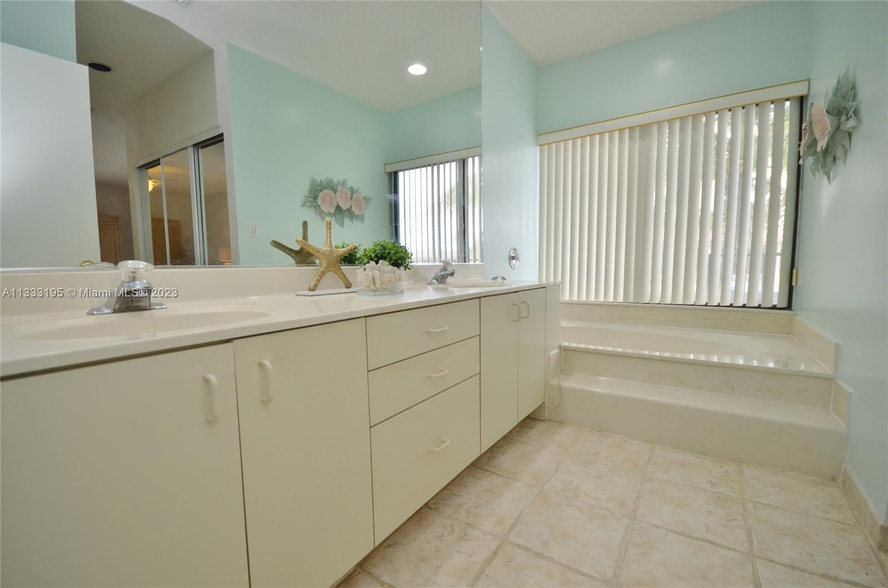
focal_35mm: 16
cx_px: 444
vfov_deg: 71.8
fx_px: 406
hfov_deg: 95.1
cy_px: 294
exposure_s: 1/80
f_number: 5
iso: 200
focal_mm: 11
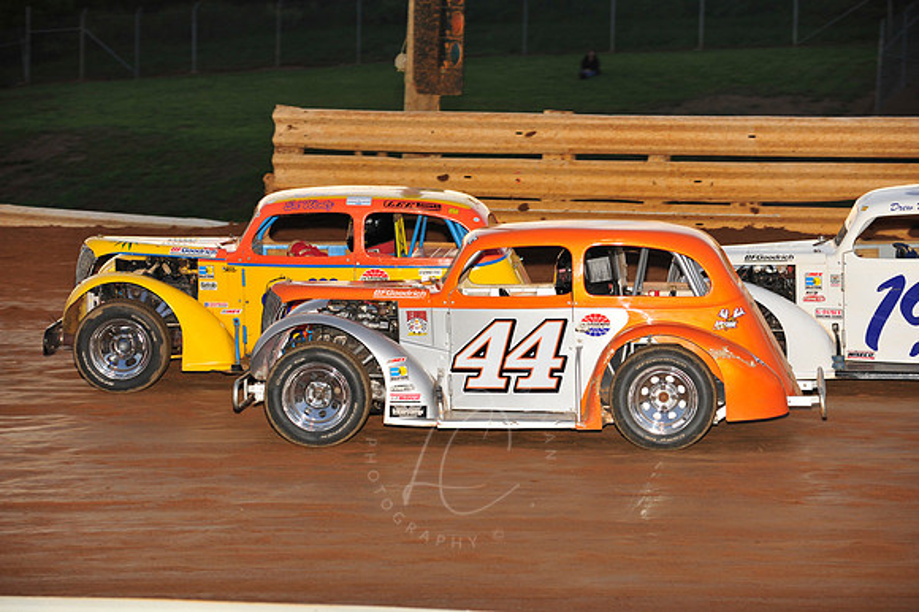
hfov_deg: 14.2
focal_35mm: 145
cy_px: 306
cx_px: 460
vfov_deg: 9.5
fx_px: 3699
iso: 800
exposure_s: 1/320
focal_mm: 145
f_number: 6.3
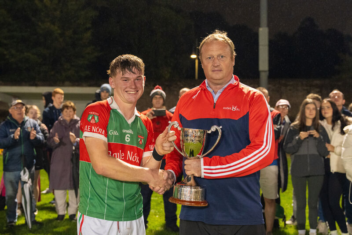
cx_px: 176
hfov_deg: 45.3
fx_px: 422
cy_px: 118
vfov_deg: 31.0
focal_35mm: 43
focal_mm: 43.2
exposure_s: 1/250
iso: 8000
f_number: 3.2
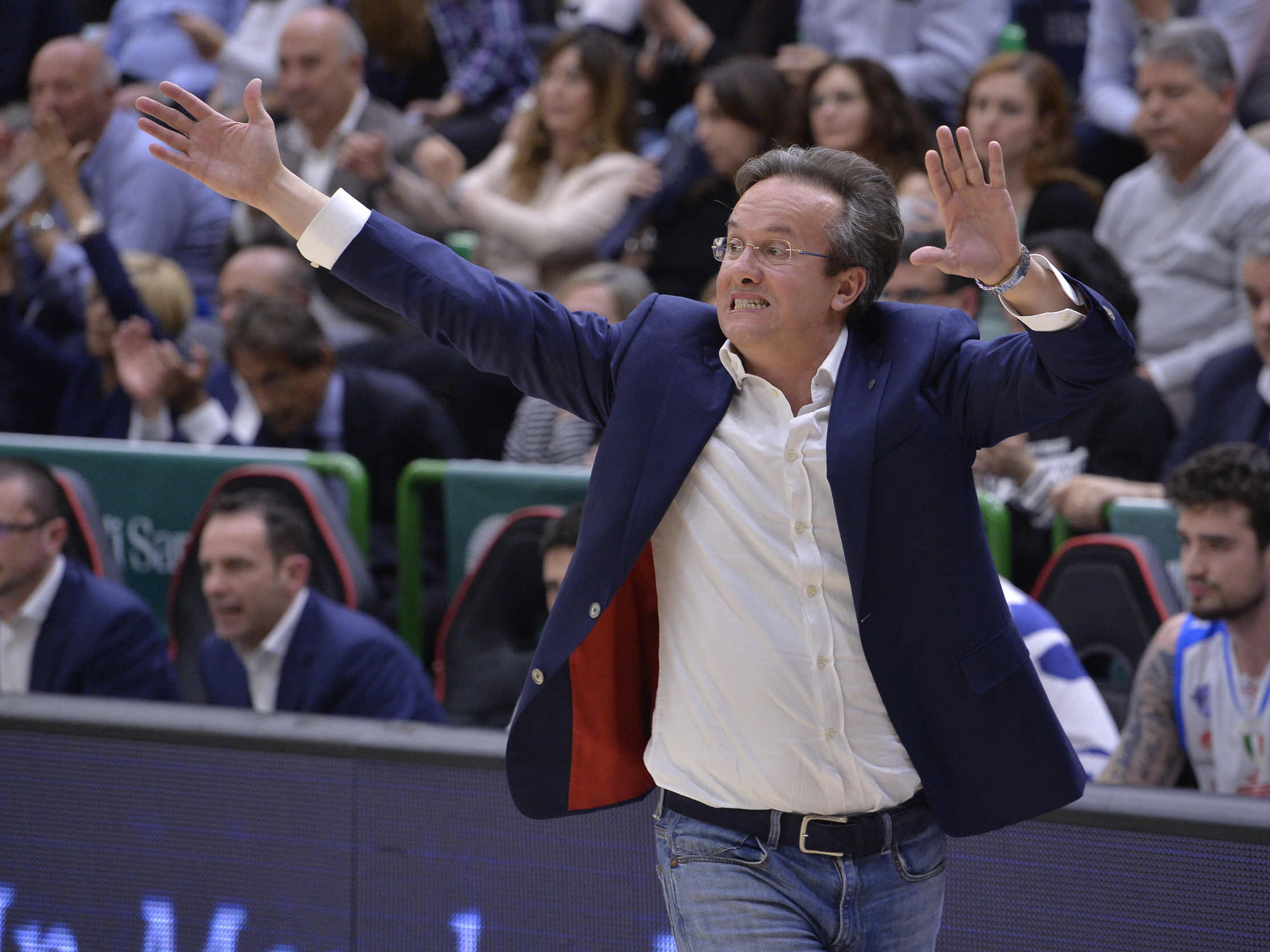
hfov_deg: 9.8
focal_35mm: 201
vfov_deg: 7.4
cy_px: 476
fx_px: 7374
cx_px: 684
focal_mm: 185
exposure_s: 1/800
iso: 2000
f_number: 4
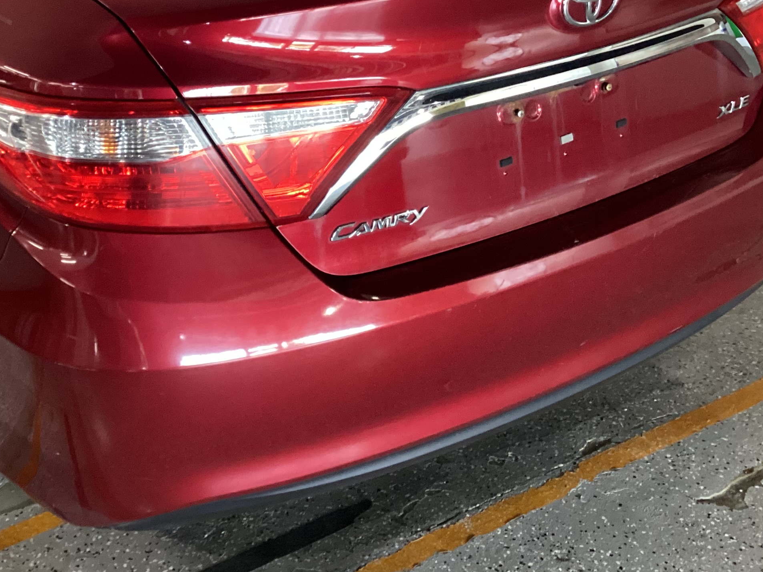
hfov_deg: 35.6
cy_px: 93
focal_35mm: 53
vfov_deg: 26.9
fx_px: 1168
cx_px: 224
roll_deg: +0.4
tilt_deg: -24.4
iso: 400
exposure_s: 1/40
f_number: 2.4
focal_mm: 3.3
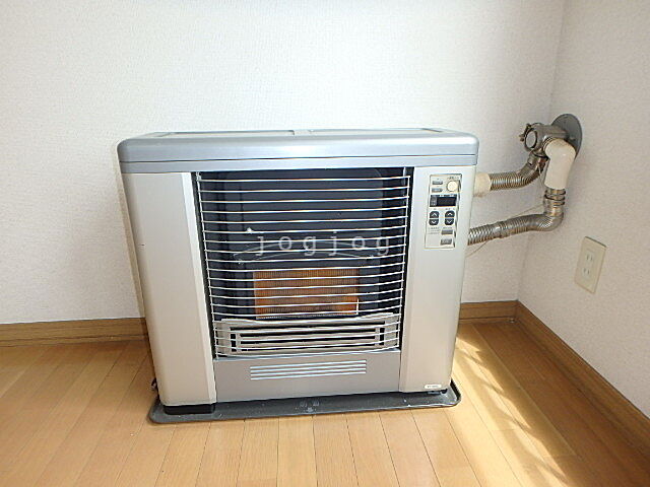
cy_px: 244
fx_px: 394
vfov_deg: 63.4
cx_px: 325
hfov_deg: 79.0
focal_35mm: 21
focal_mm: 3.7
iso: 125
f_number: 3.5
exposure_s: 1/60
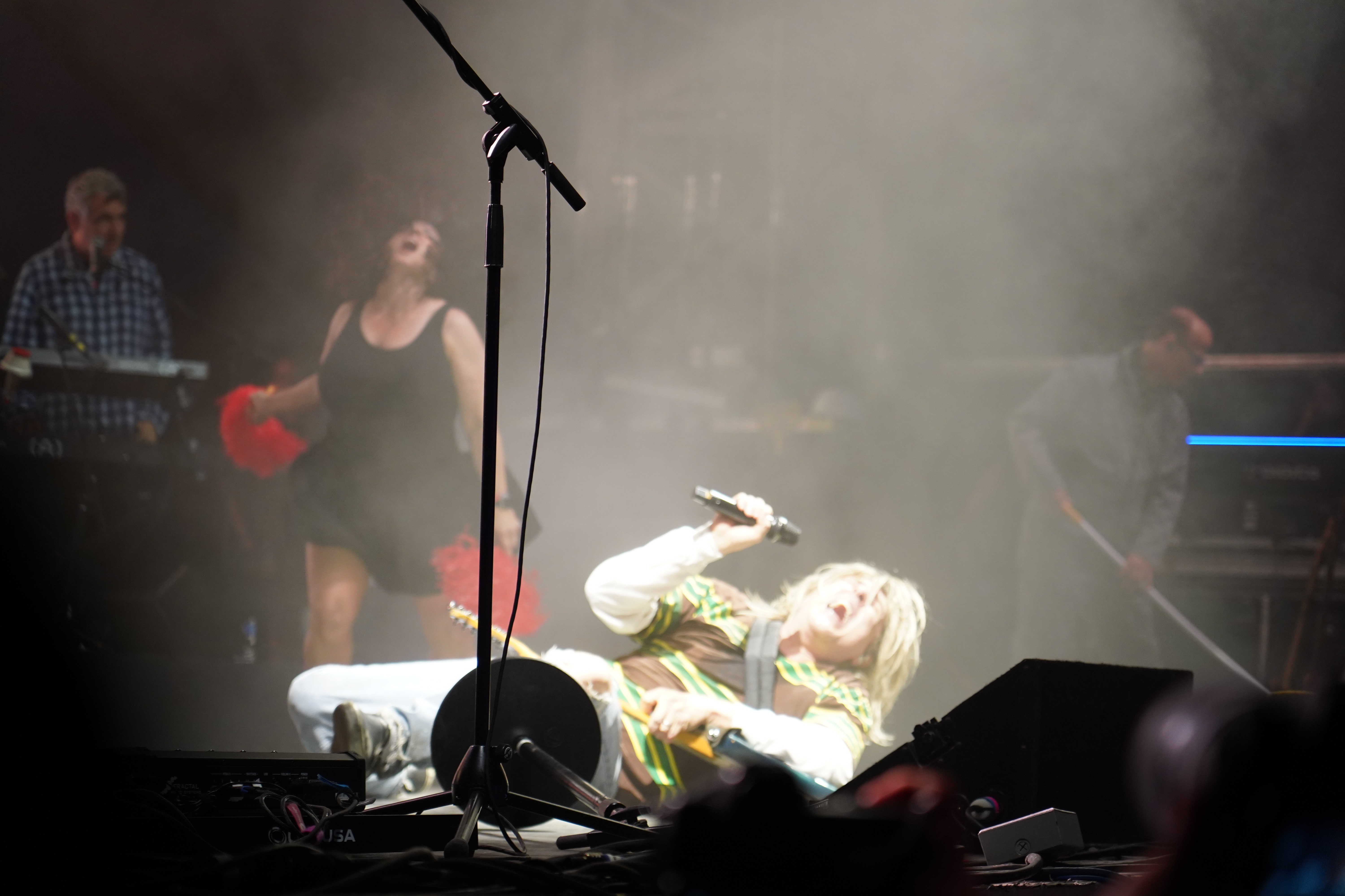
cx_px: 672
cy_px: 448
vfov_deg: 13.0
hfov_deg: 19.5
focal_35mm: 105
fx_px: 3923
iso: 2000
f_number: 4
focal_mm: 105
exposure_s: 1/160
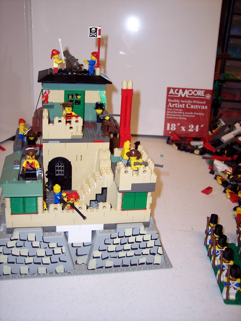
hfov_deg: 36.8
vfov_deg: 47.9
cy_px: 160
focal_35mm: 39
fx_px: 362
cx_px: 120
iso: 100
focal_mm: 8
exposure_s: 1/60
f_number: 2.8
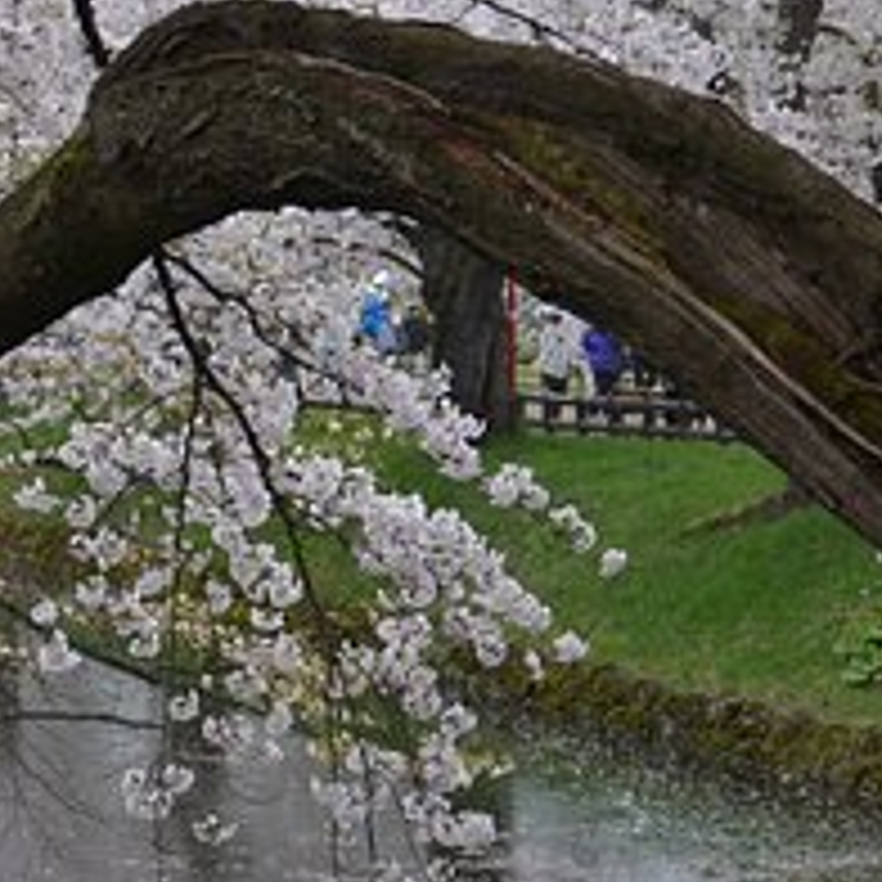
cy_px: 520
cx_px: 212
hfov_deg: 8.8
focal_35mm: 199
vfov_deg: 8.8
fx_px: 5737
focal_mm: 60
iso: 1000
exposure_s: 1/1250
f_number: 5.3
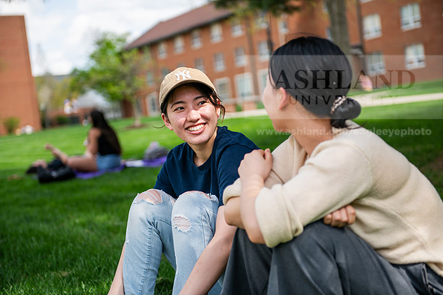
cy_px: 148
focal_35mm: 62
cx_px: 222
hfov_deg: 32.4
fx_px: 763
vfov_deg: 21.9
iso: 80
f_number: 3.2
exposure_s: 1/500
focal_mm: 62
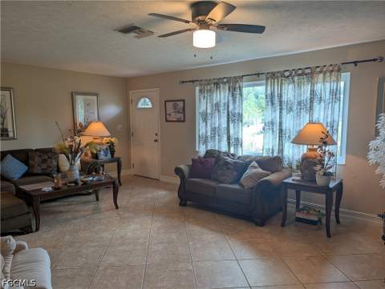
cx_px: 192
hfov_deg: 71.5
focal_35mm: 24
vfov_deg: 56.9
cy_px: 144
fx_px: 267
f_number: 1.68
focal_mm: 6.9
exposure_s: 1/60
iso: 58
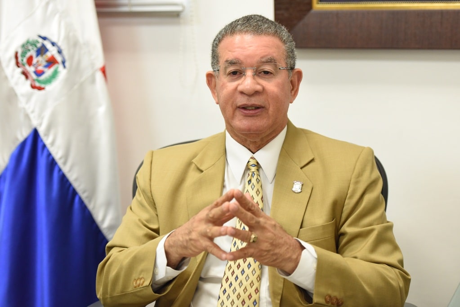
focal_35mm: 98
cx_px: 230
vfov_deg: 14.0
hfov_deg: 20.8
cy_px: 154
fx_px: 1253
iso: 3200
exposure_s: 1/320
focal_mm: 98
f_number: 3.2
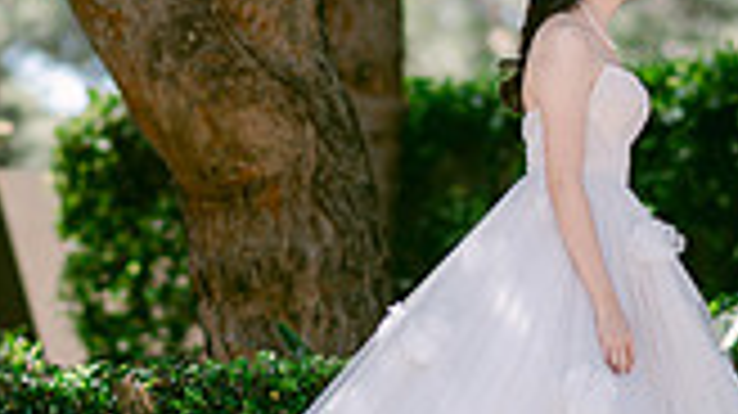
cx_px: 310
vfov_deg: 3.1
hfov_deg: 5.6
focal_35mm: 389
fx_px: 7607
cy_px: 263
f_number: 1.4
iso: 64
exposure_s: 1/1250
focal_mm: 105
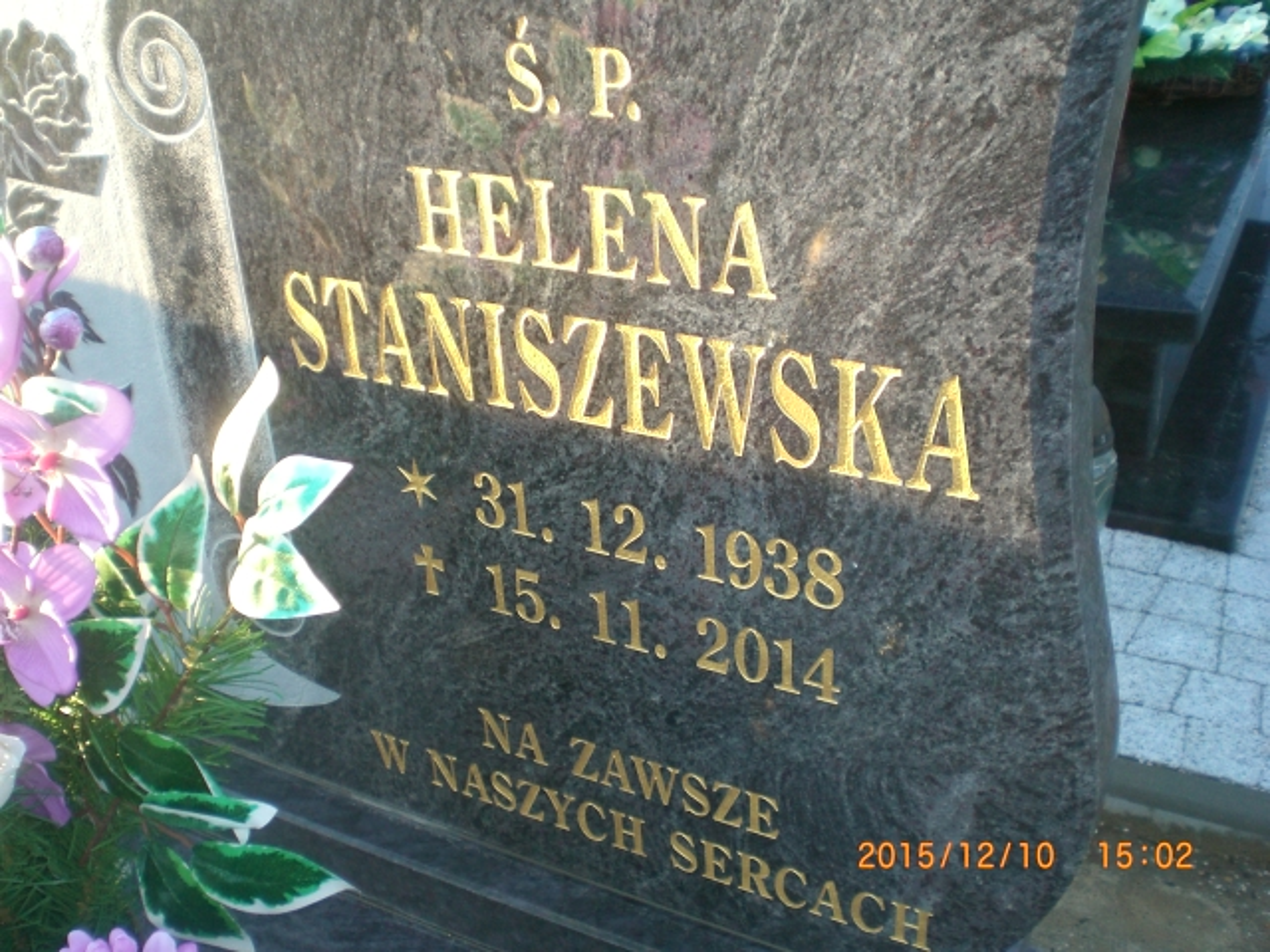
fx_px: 1394
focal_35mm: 38
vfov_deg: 37.7
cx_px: 635
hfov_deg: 49.0
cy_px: 476
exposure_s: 1/100
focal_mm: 6.3
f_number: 3.1
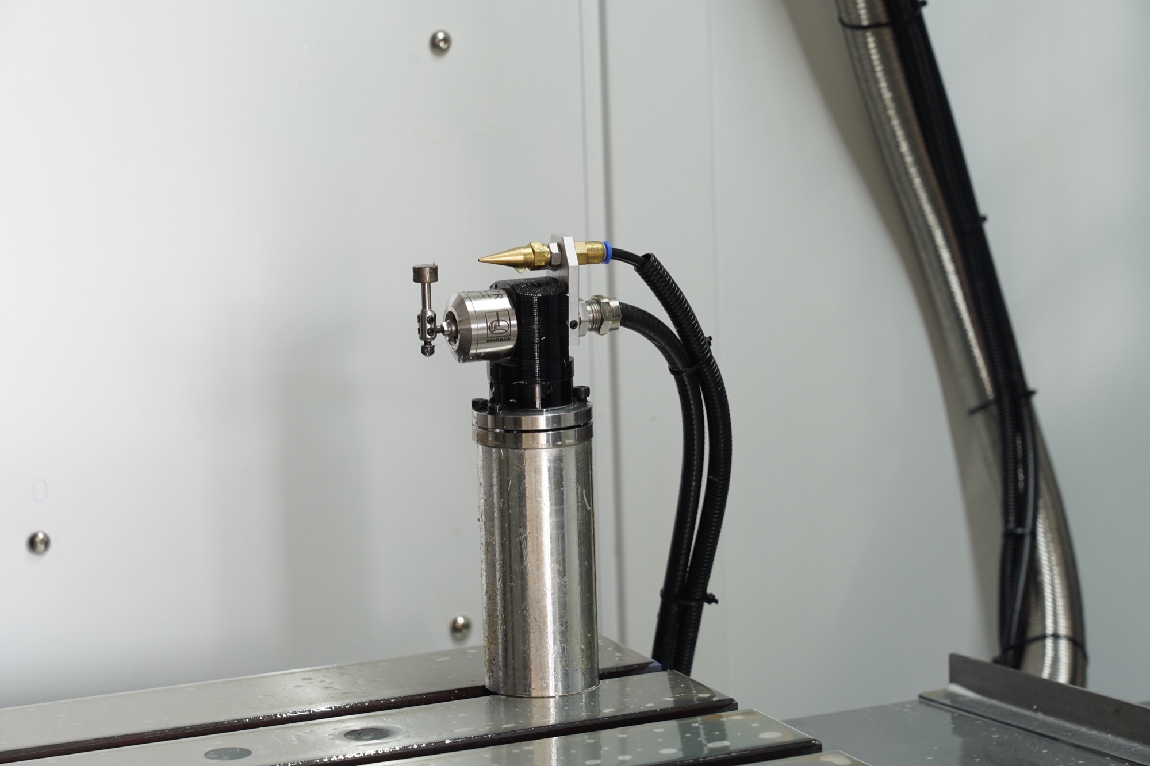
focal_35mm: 101
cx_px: 575
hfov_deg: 20.2
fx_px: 3226
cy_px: 383
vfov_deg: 13.6
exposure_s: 1/40
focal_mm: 101
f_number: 8
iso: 640
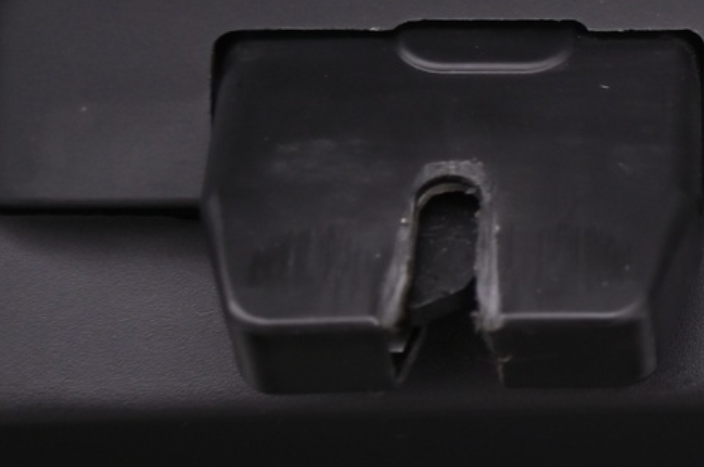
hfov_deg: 12.2
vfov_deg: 8.7
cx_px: 1161
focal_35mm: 158
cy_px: 314
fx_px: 3086
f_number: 4
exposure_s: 1/50
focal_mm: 46
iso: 1250
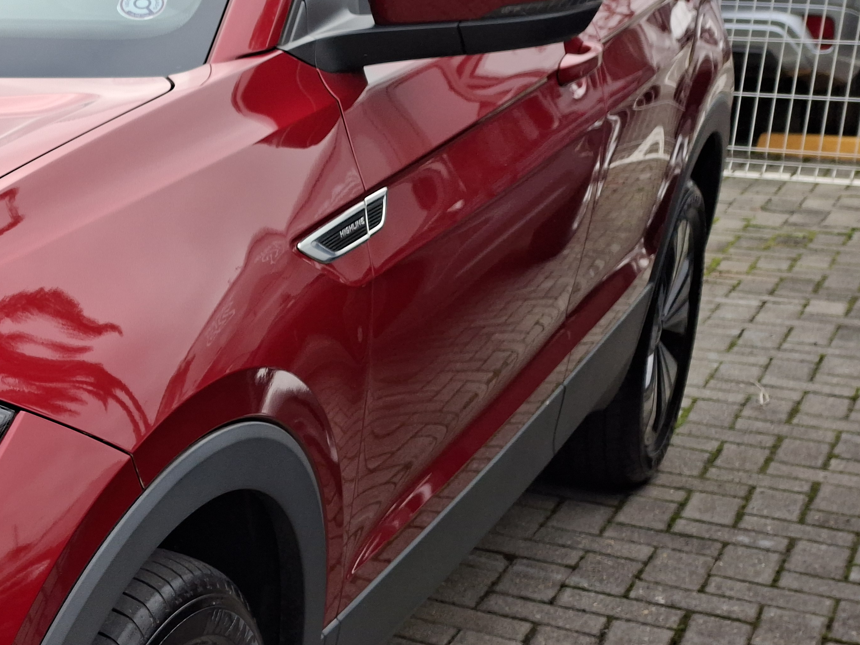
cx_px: -341
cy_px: 436
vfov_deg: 21.2
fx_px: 1714
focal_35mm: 69
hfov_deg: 23.8
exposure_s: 1/332
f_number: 1.8
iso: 50
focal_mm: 5.54
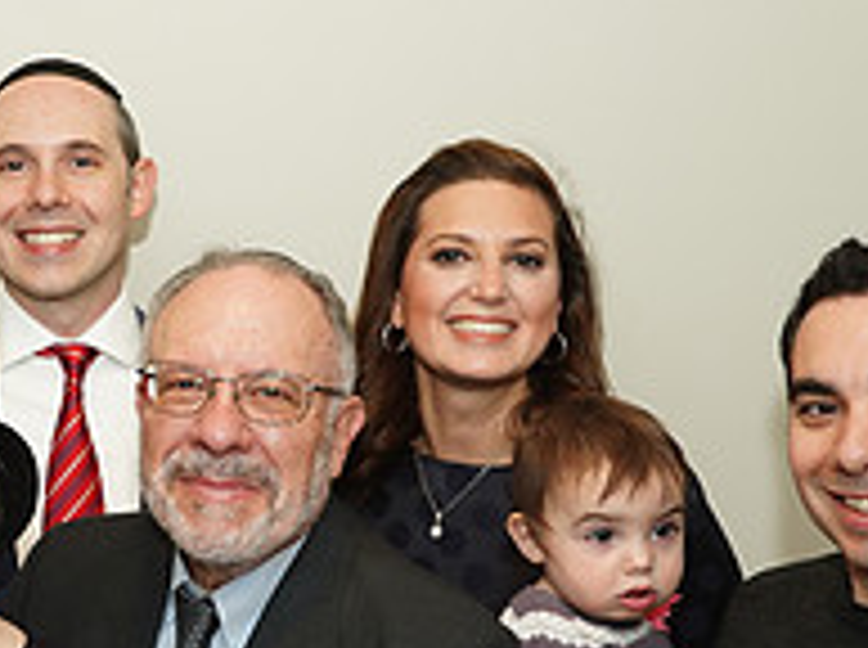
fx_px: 2102
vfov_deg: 17.4
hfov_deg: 22.5
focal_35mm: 84
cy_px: 520
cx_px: 18
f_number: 5
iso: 800
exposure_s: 1/100
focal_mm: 29
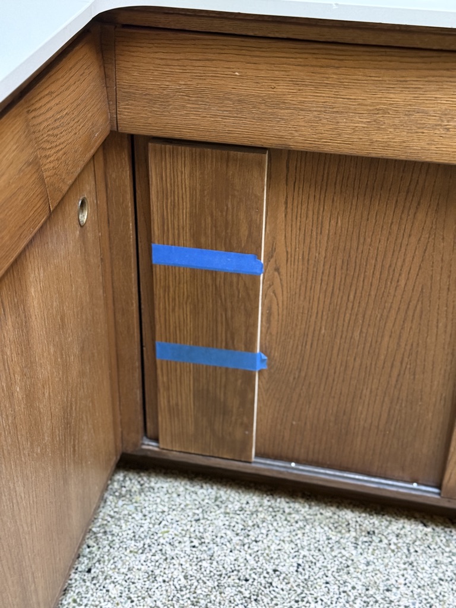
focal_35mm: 48
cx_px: 228
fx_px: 843
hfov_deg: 30.3
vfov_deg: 39.7
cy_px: 304
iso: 500
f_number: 1.78
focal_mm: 6.76
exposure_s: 1/30
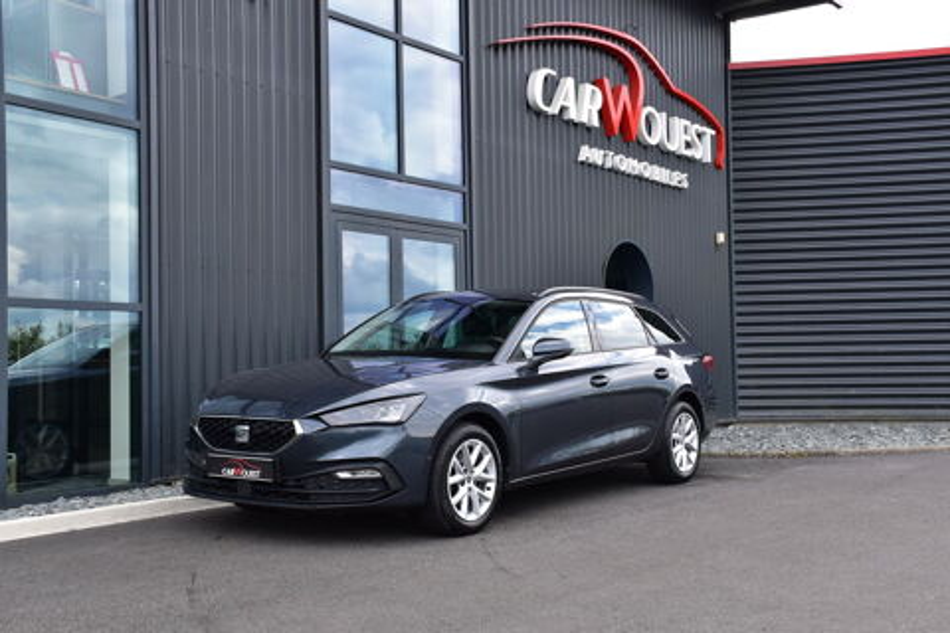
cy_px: 316
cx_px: 475
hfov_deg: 49.6
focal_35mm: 39
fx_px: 1029
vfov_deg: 34.2
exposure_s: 1/200
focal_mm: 26
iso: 400
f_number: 10
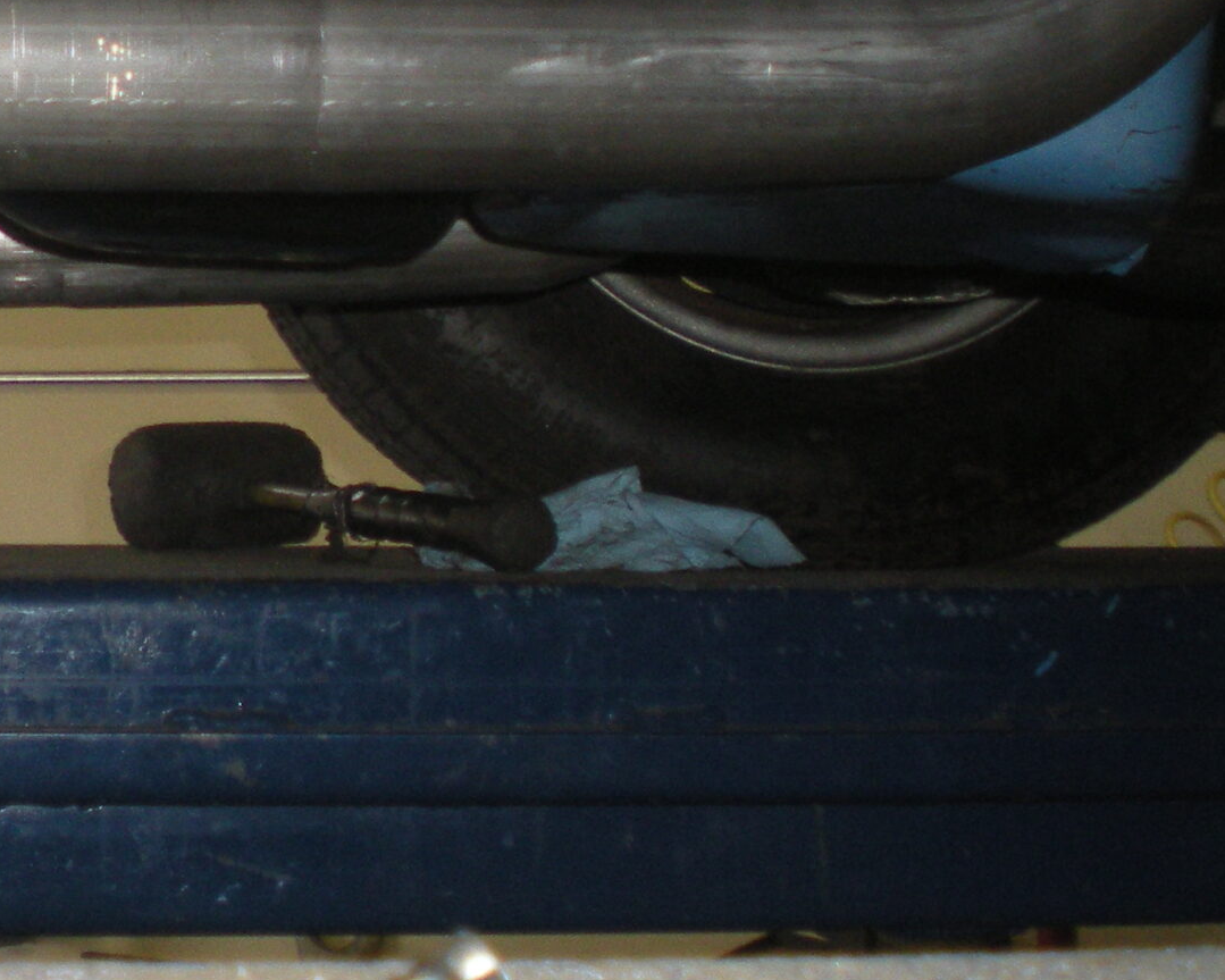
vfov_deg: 17.2
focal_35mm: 88
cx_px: -58
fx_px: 3190
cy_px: 124
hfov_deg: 20.9
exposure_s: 1/60
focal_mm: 6.3
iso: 132
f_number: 3.1
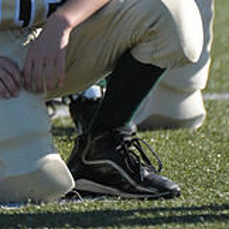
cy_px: -122
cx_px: 70
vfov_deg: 1.0
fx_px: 13622
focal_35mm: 1820
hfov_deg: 1.0
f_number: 4
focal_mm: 400
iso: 640
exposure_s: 1/2500
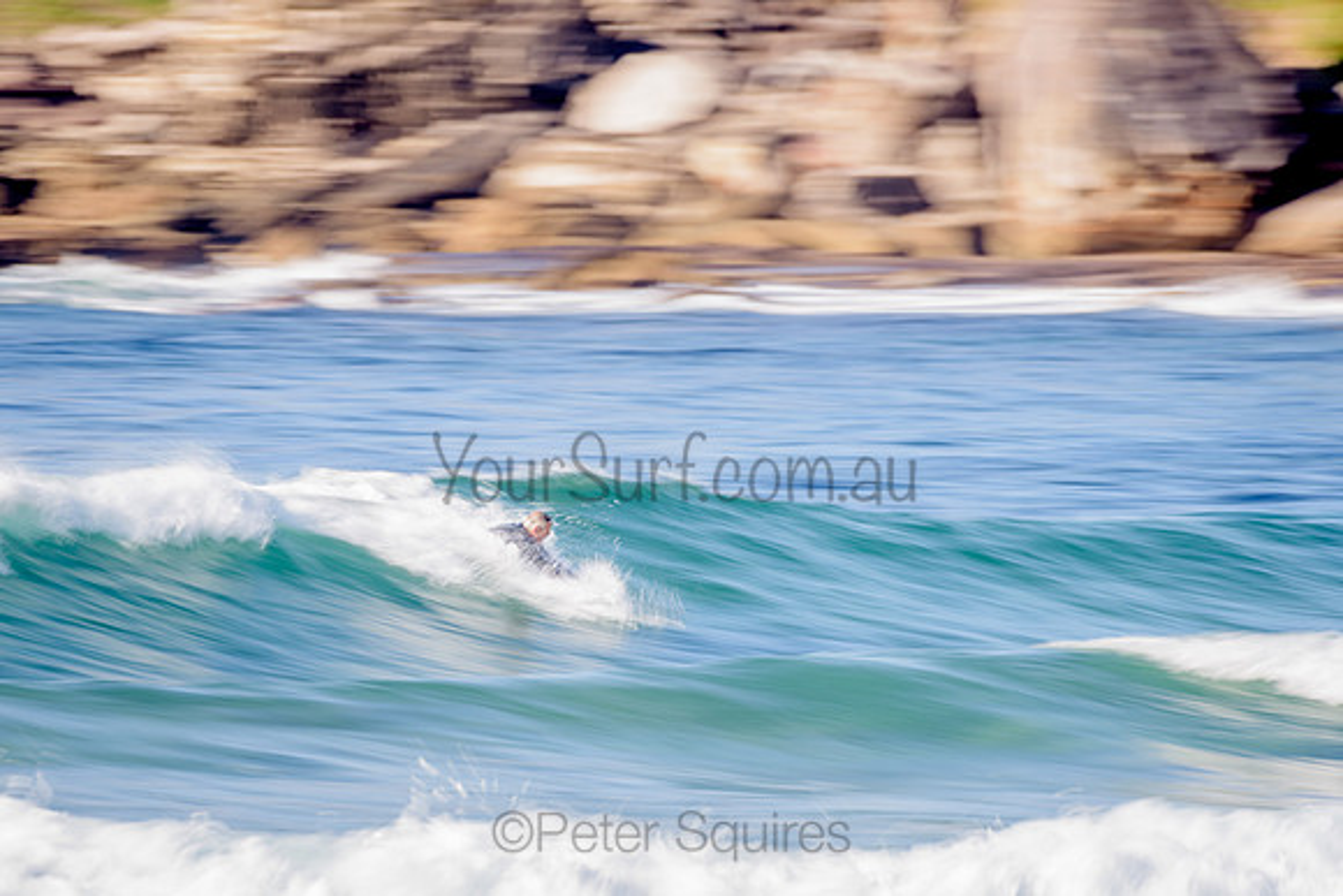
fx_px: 22871
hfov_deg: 3.4
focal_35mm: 613
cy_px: 549
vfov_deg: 2.2
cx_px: 520
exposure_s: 1/13
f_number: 9
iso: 31
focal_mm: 500
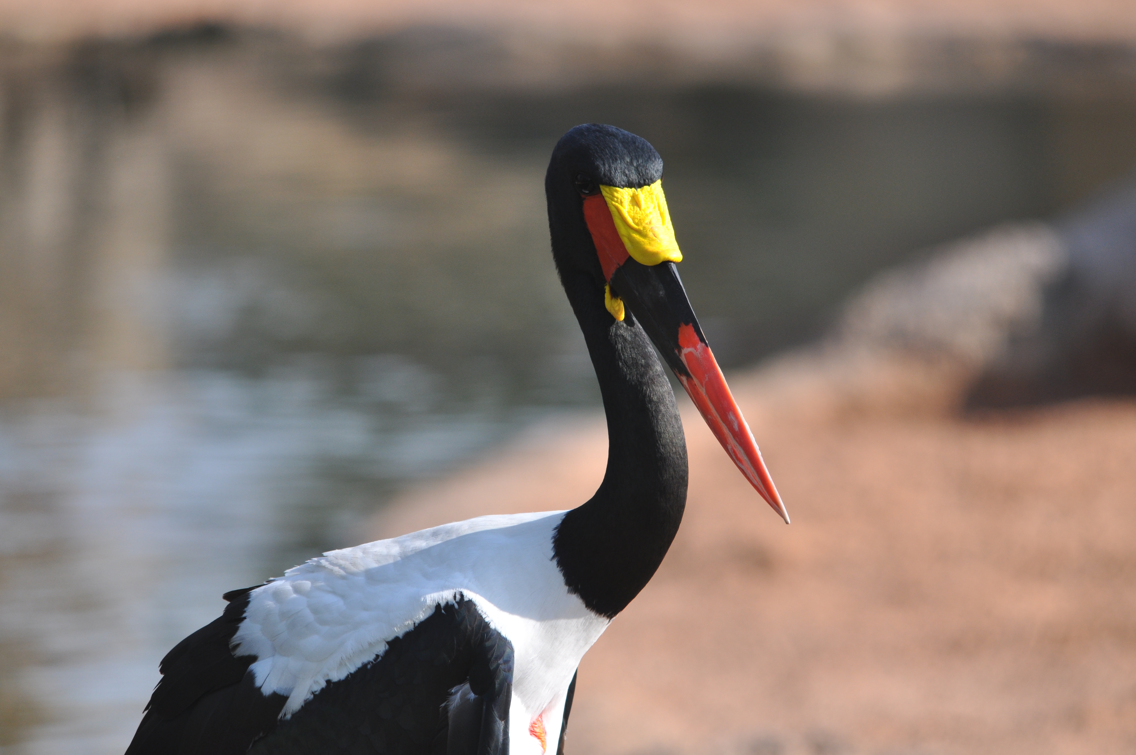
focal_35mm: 570
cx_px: 568
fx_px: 17965
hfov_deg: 3.6
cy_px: 378
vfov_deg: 2.4
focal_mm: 380
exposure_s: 1/1000
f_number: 6.3
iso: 400
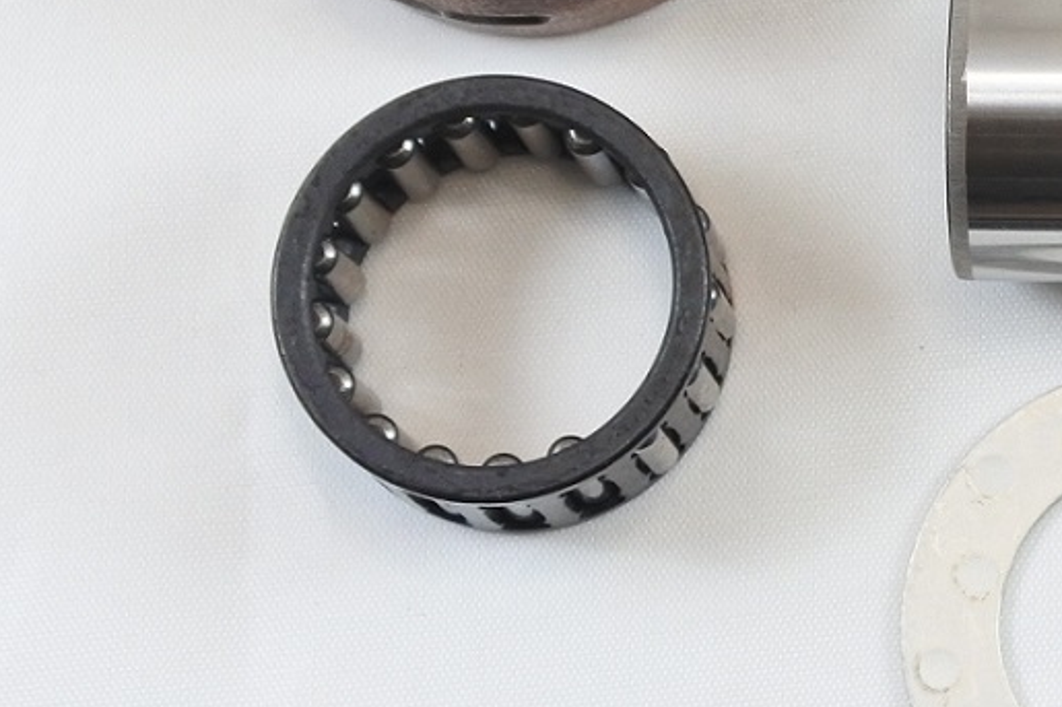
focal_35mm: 141
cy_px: 94
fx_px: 4158
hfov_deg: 14.0
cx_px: 1384
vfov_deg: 9.7
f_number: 4.5
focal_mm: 17.6
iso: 560
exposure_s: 1/125
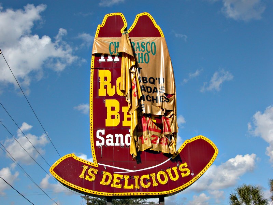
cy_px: 102
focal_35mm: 54
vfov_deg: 27.0
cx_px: 136
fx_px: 426
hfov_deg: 35.5
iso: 100
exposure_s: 1/1066
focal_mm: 13.7
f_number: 4.4
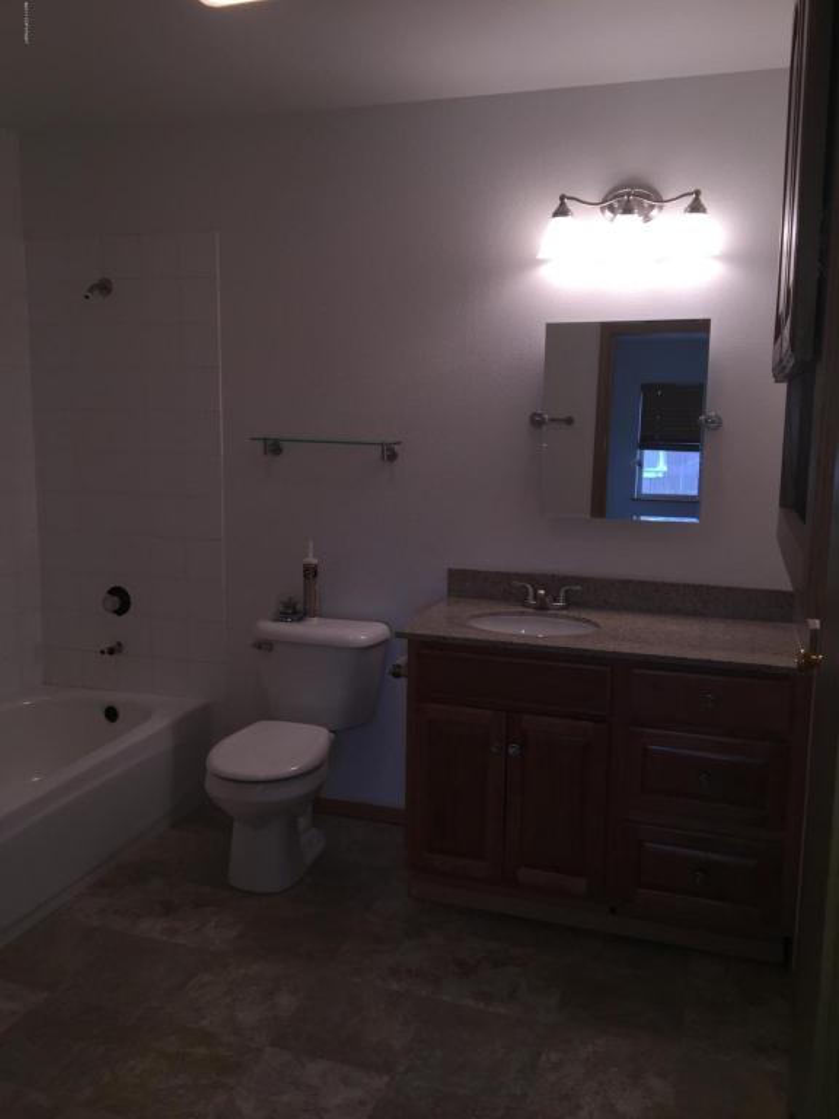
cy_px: 560
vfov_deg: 61.7
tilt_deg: -7.8
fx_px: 937
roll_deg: -0.6
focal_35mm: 29
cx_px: 420
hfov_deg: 48.2
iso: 32
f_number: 2.2
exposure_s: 1/81
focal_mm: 4.15
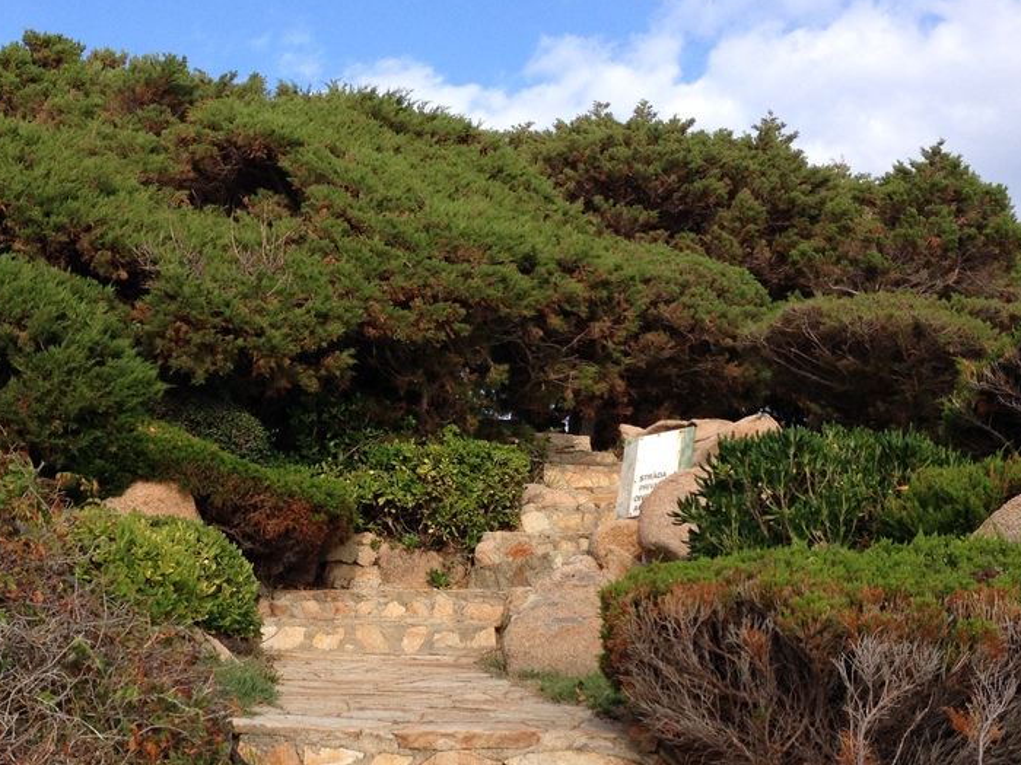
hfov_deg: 32.1
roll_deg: +0.7
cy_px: 523
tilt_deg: +3.8
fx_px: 1770
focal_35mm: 60
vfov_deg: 24.3
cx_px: 413
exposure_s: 1/863
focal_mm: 4.28
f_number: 2.4
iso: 50
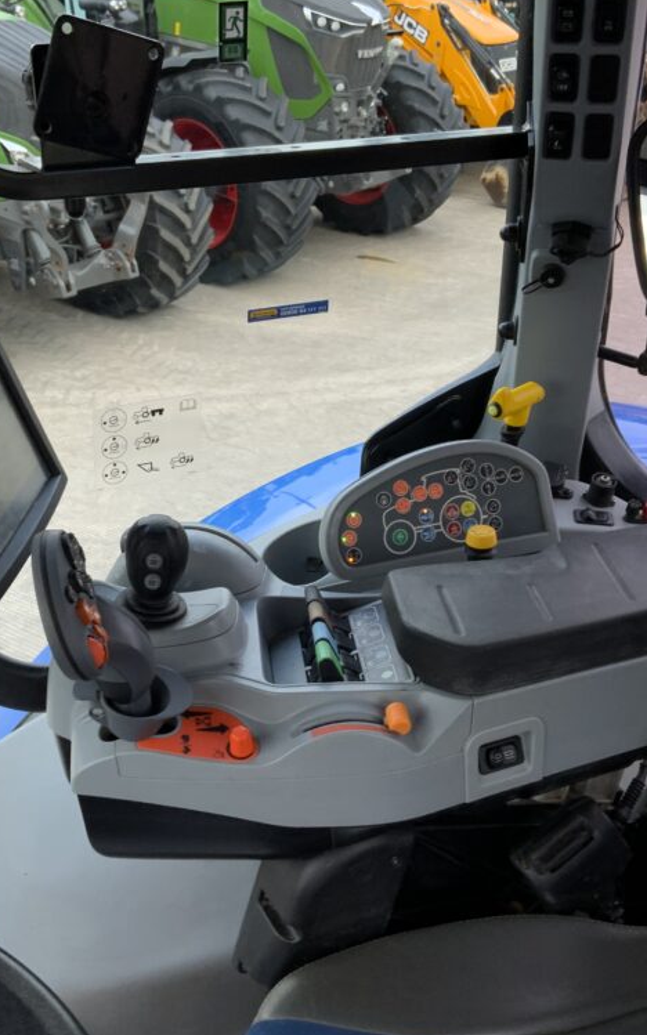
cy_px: 514
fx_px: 1185
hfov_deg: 30.5
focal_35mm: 42
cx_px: 293
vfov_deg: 47.2
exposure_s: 1/122
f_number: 1.8
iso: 25
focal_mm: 3
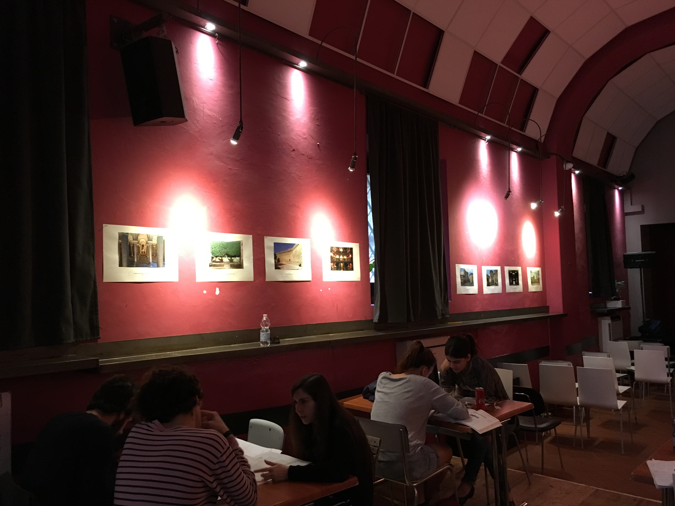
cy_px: 253
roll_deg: +0.2
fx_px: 565
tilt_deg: +4.0
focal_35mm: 29
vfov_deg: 48.2
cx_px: 338
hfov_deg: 61.7
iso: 200
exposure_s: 1/17
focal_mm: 4.15
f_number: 2.2
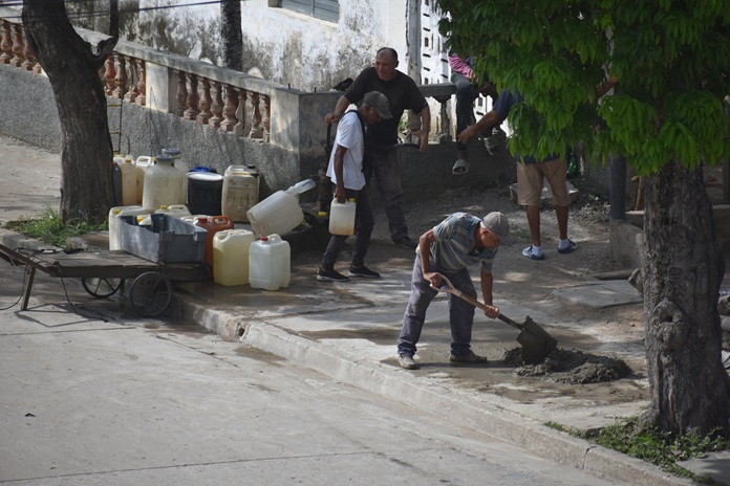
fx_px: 5779
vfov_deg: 4.8
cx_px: 365
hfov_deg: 7.2
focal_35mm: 285
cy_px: 243
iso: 280
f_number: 5.6
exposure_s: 1/2000
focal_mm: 190
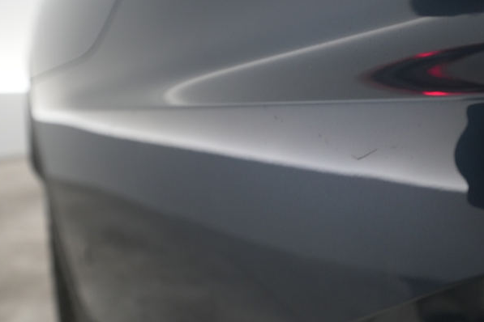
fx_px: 403
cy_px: 172
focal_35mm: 30
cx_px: 247
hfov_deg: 61.9
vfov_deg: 43.6
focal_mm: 28
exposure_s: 1/100
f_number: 4.5
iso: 3200
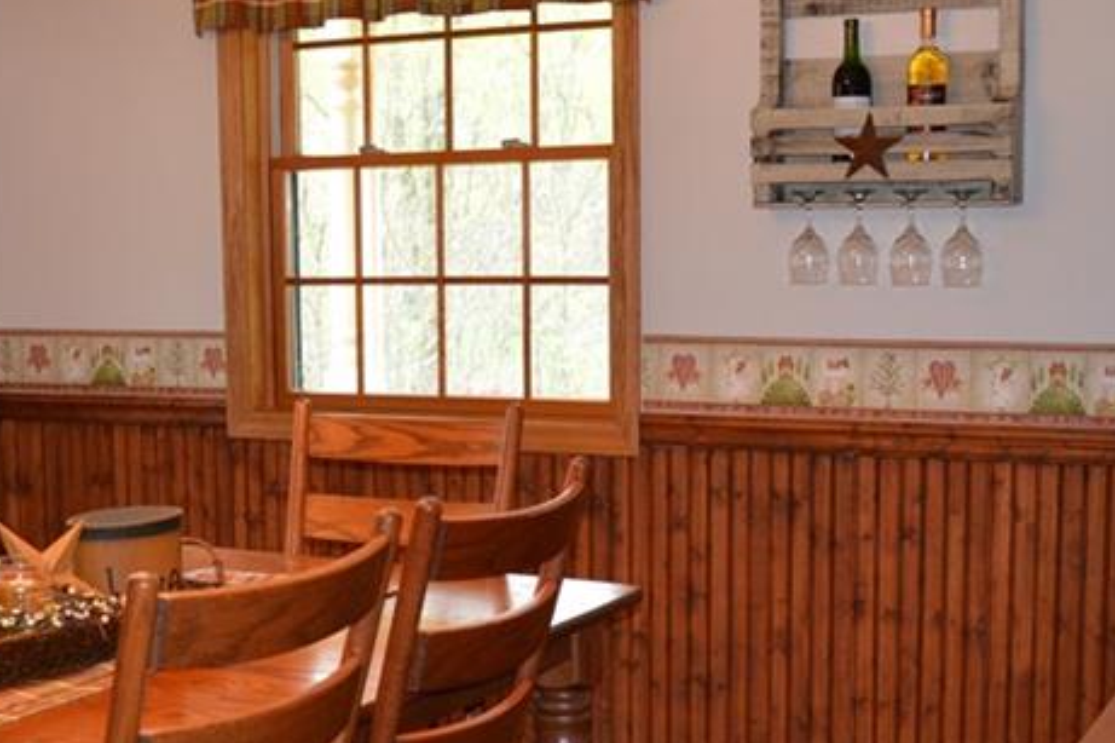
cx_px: 312
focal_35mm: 60
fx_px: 1858
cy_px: 457
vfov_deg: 22.6
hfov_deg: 32.9
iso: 560
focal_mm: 18
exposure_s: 1/60
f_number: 3.5
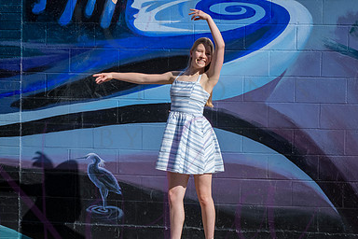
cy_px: 136
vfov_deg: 9.9
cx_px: 137
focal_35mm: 139
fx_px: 1382
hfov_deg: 14.7
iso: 400
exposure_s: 1/1000
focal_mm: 92
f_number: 9
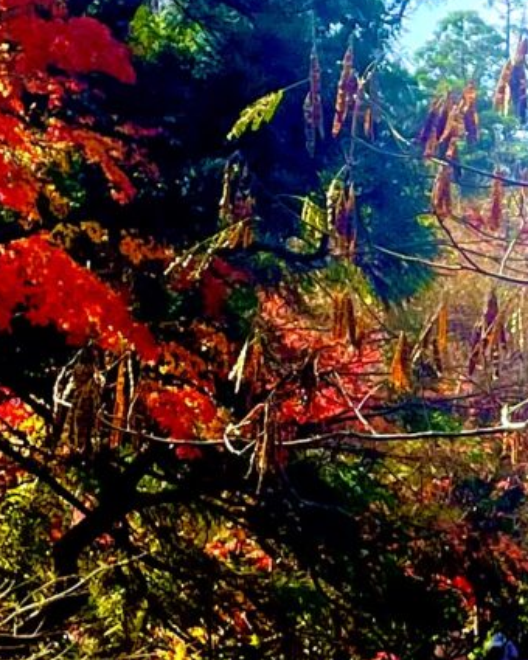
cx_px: 1059
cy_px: 874
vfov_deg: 12.2
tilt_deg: -4.9
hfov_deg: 9.4
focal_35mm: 153
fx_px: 2989
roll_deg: +1.3
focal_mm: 4.2
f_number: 1.6
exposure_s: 1/807
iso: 32
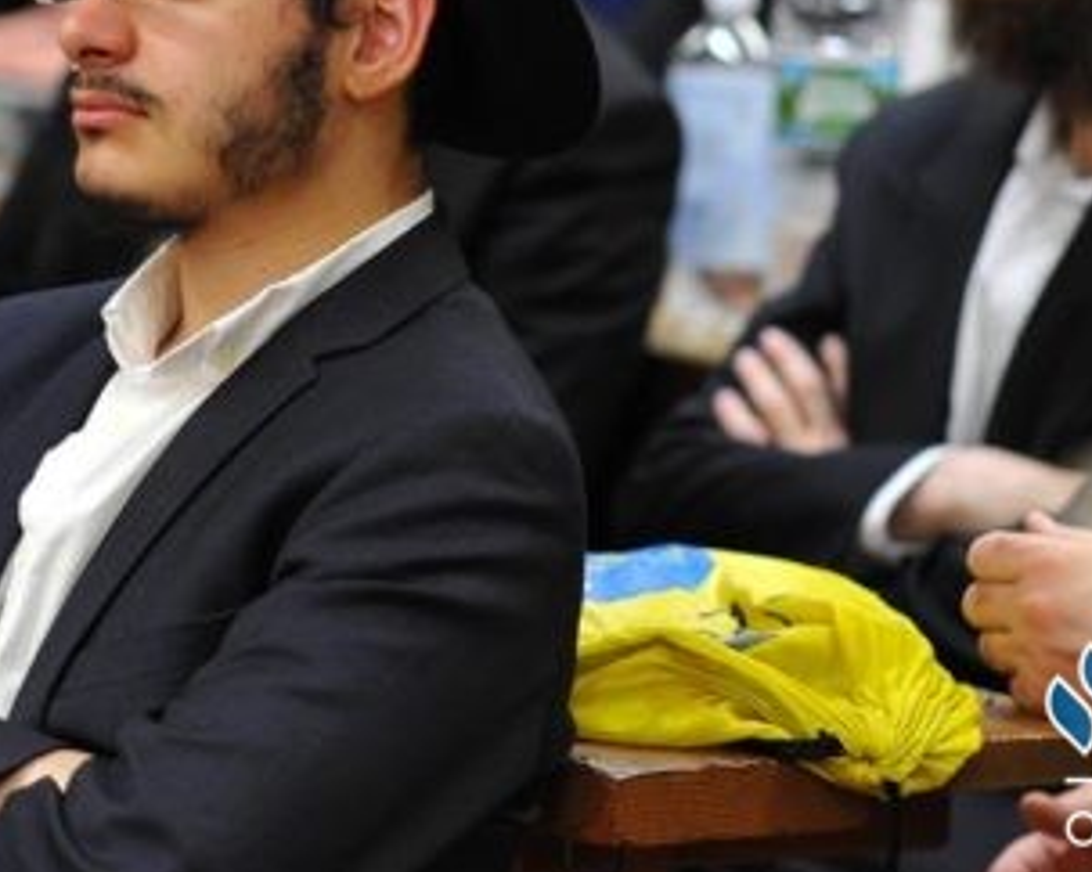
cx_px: 90
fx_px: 6524
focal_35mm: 202
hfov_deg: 9.5
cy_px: 88
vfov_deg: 7.6
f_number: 2.2
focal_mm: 85
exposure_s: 1/125
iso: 1000
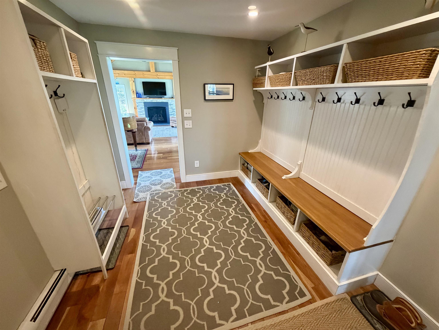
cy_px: 165
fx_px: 178
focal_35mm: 14
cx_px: 220
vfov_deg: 85.7
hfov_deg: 102.1
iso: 500
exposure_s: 1/60
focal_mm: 2.22
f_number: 2.2
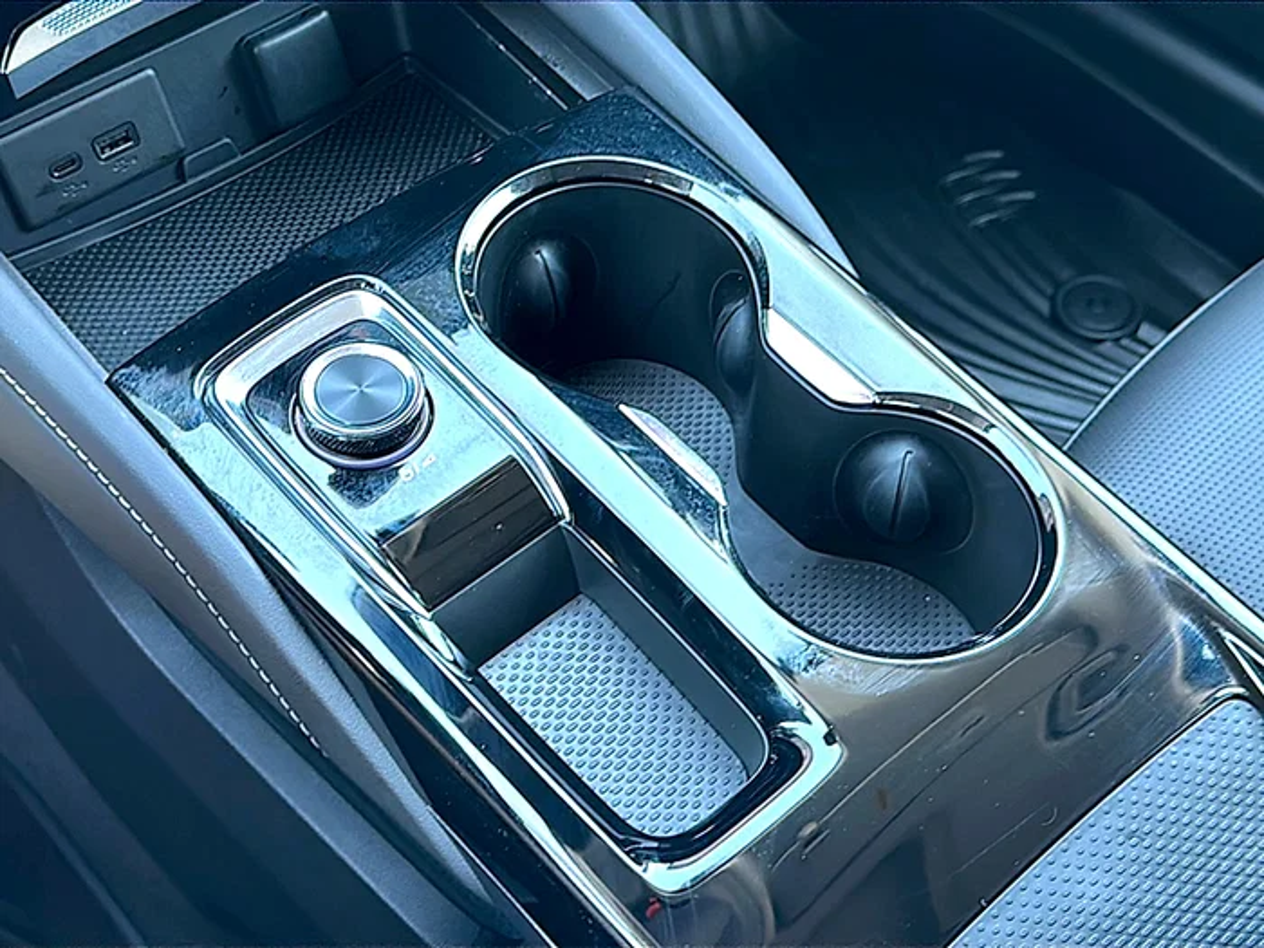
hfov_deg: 49.0
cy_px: 474
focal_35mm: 38
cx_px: 632
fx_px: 1388
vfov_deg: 37.7
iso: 100
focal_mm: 6.86
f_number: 1.78
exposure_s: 1/40
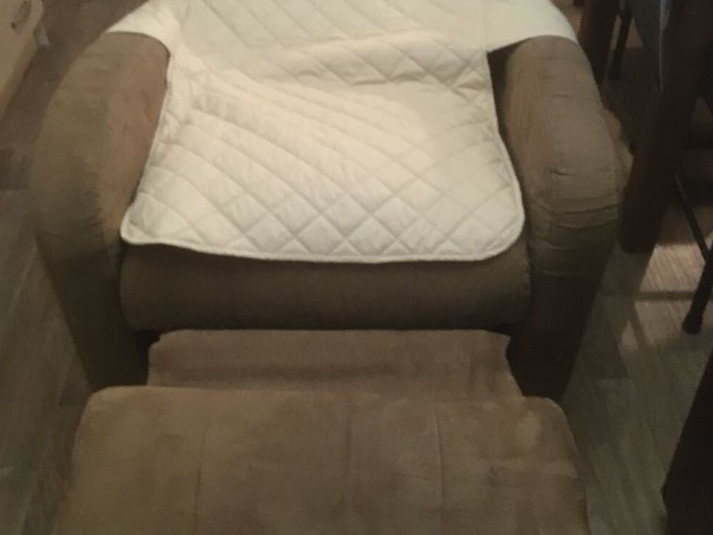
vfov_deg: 36.8
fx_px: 803
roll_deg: +1.1
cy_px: 231
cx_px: 357
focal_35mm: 39
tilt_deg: -43.5
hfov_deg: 47.9
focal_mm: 4.15
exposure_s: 1/17
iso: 320
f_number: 2.2
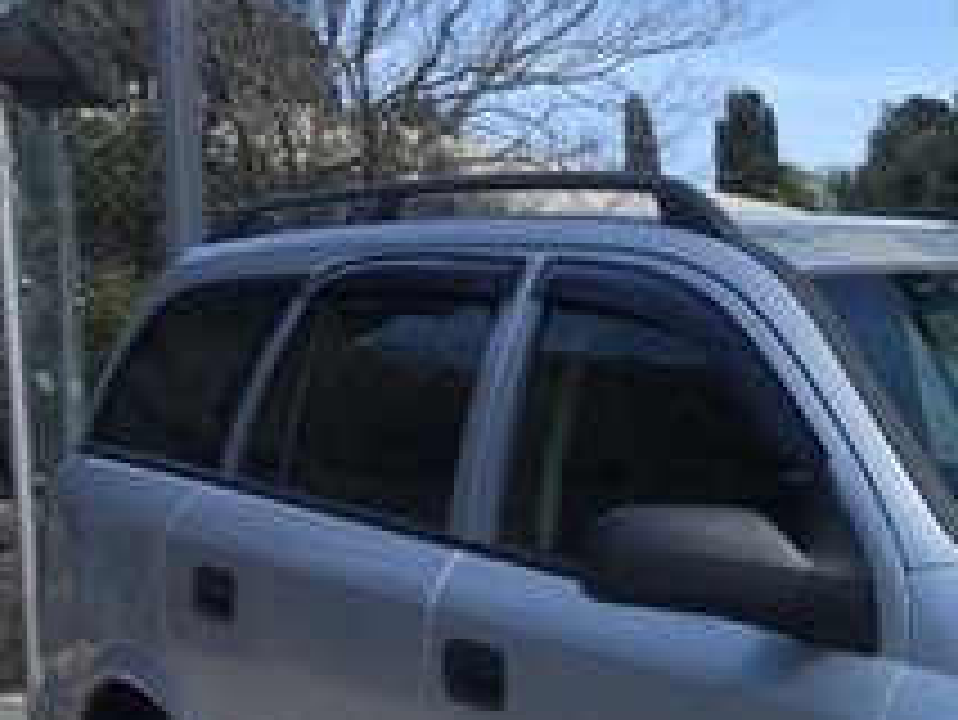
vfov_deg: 15.9
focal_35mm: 90
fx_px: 2492
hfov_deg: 19.8
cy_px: 817
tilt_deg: -7.7
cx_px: 1291
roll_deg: +0.0
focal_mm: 4.15
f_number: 2.2
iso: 32
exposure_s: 1/1068
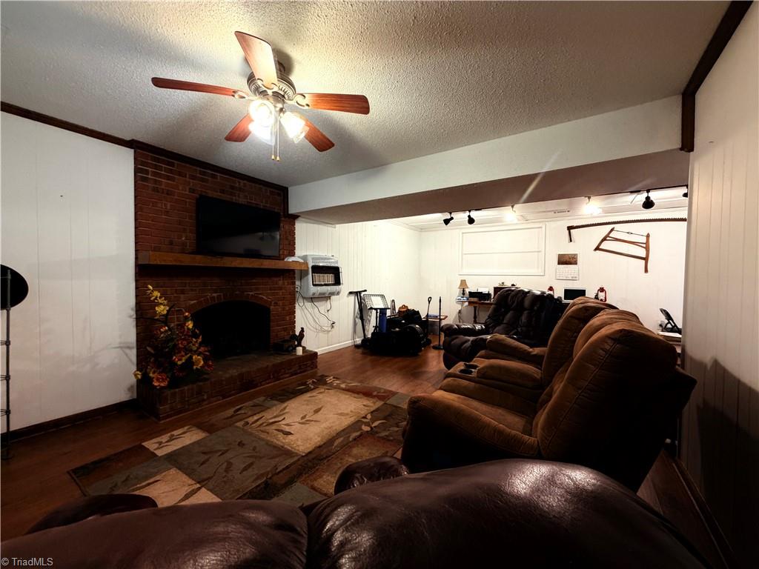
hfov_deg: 102.1
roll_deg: -0.5
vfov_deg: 85.7
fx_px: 307
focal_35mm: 14
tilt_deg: -1.1
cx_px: 380
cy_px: 284
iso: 320
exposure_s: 1/60
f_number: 2.2
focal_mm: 2.22
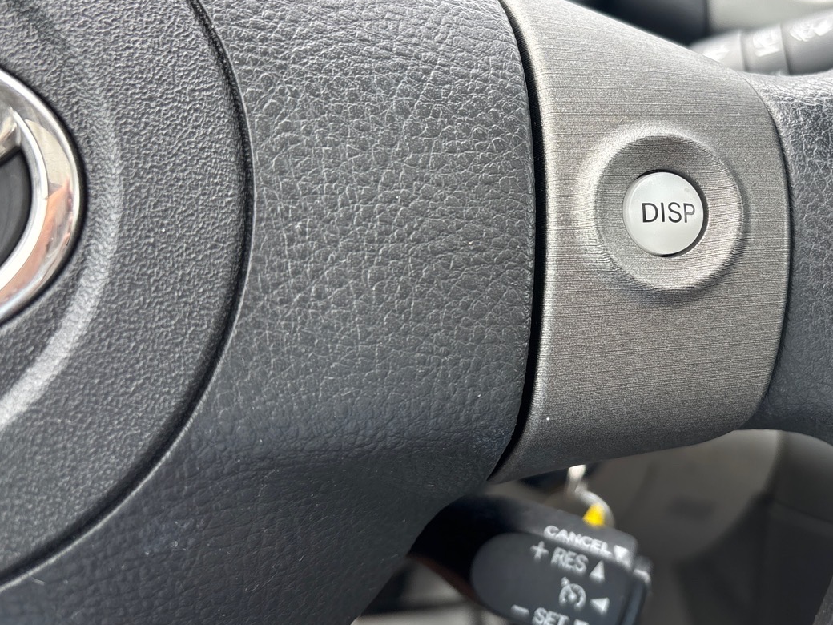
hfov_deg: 45.6
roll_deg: -2.6
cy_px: 244
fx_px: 963
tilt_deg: -24.2
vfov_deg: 35.8
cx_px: 596
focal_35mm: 40
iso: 40
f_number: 1.6
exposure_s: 1/193
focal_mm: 5.96
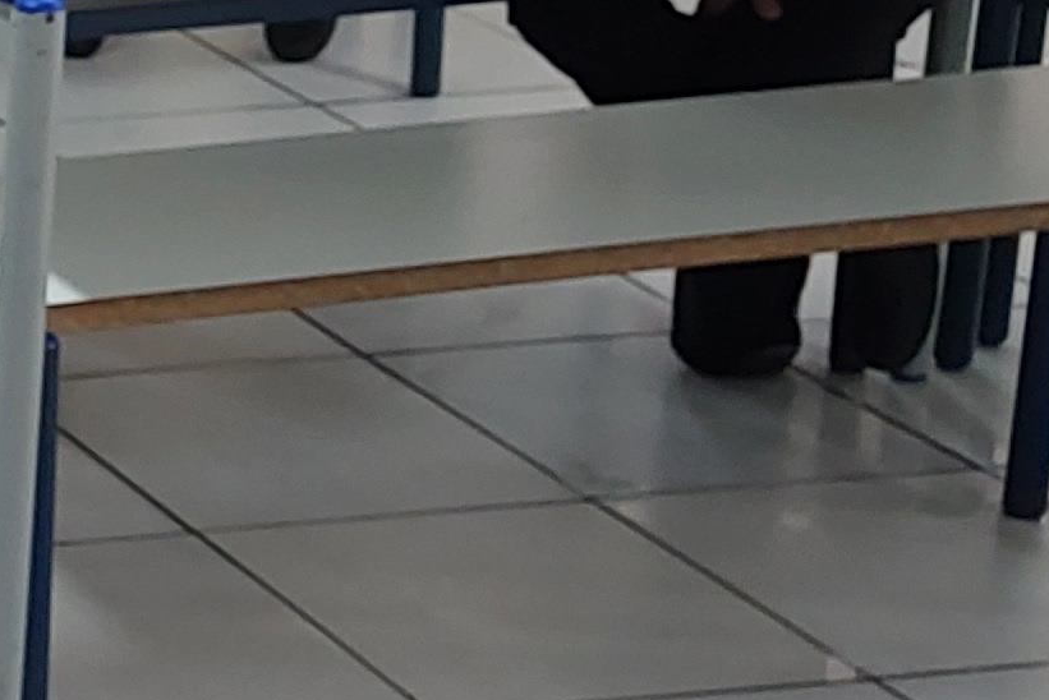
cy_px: -161
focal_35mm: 155
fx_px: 4518
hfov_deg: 11.2
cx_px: -1404
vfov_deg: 8.8
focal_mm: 4.6
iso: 160
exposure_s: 1/60
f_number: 1.8
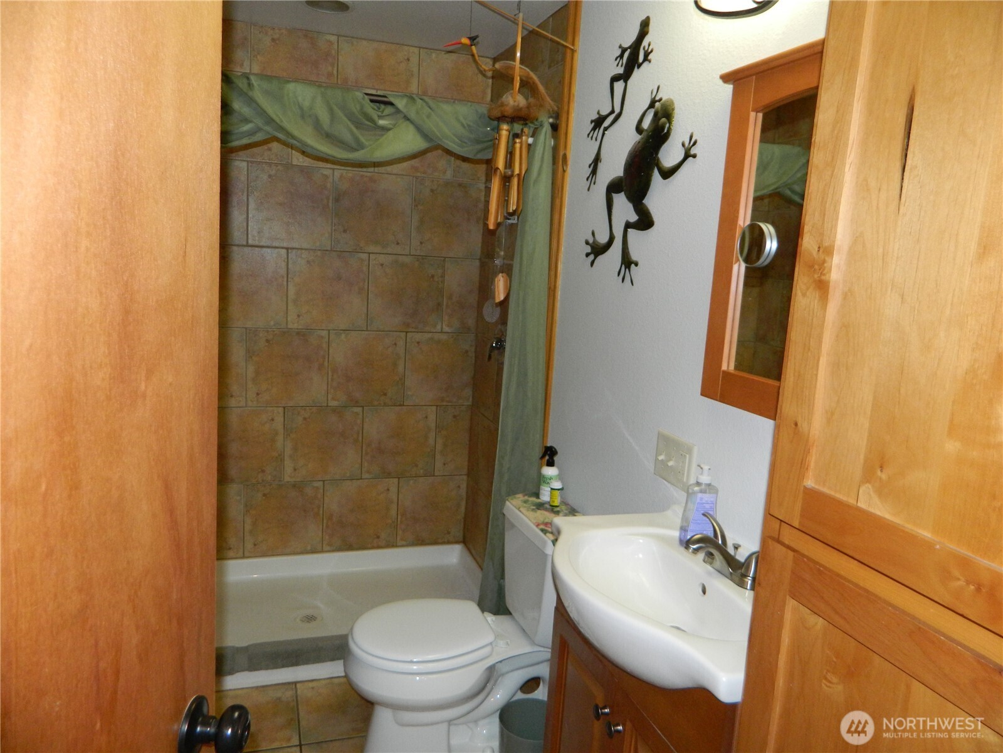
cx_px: 502
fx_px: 724
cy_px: 376
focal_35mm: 25
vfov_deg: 54.9
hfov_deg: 69.4
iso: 200
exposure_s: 1/30
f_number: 3.1
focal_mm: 4.5
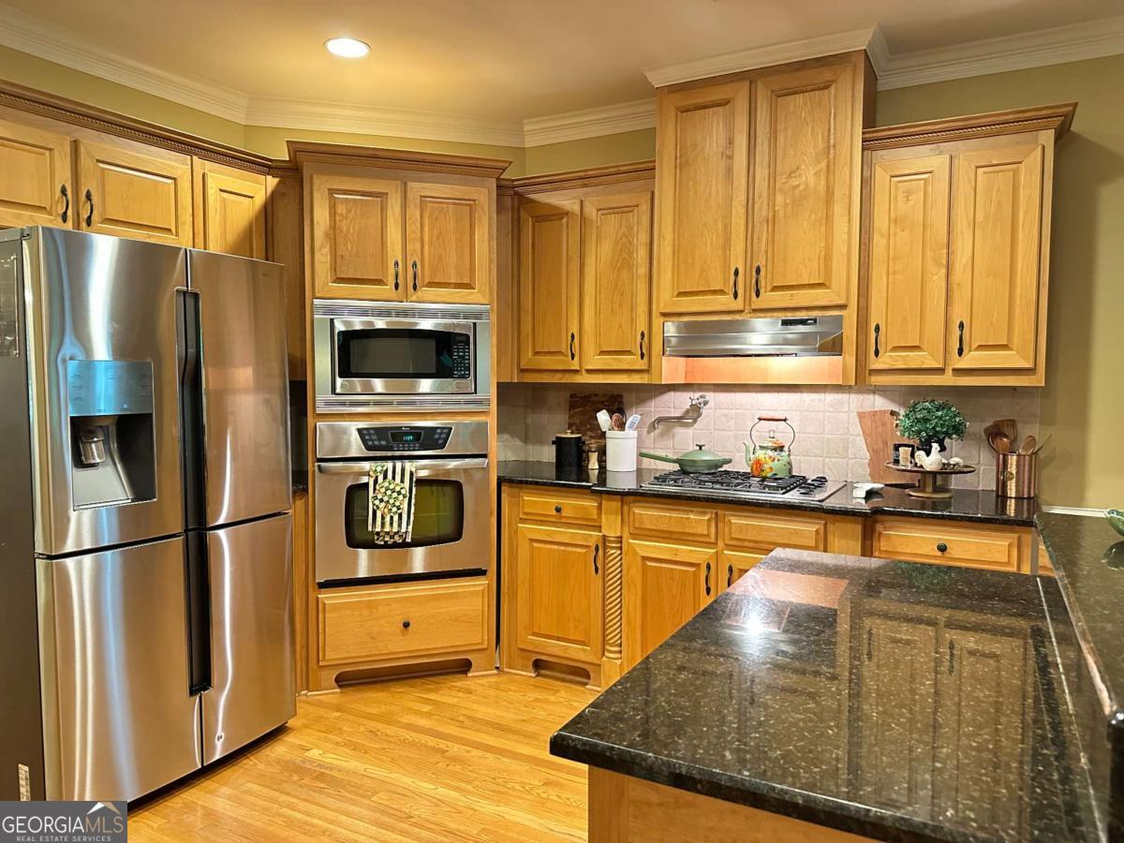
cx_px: 562
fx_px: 779
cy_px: 422
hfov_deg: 71.6
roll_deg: -1.3
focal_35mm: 24
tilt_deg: -3.0
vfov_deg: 56.8
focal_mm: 6.86
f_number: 1.78
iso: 800
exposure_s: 1/40
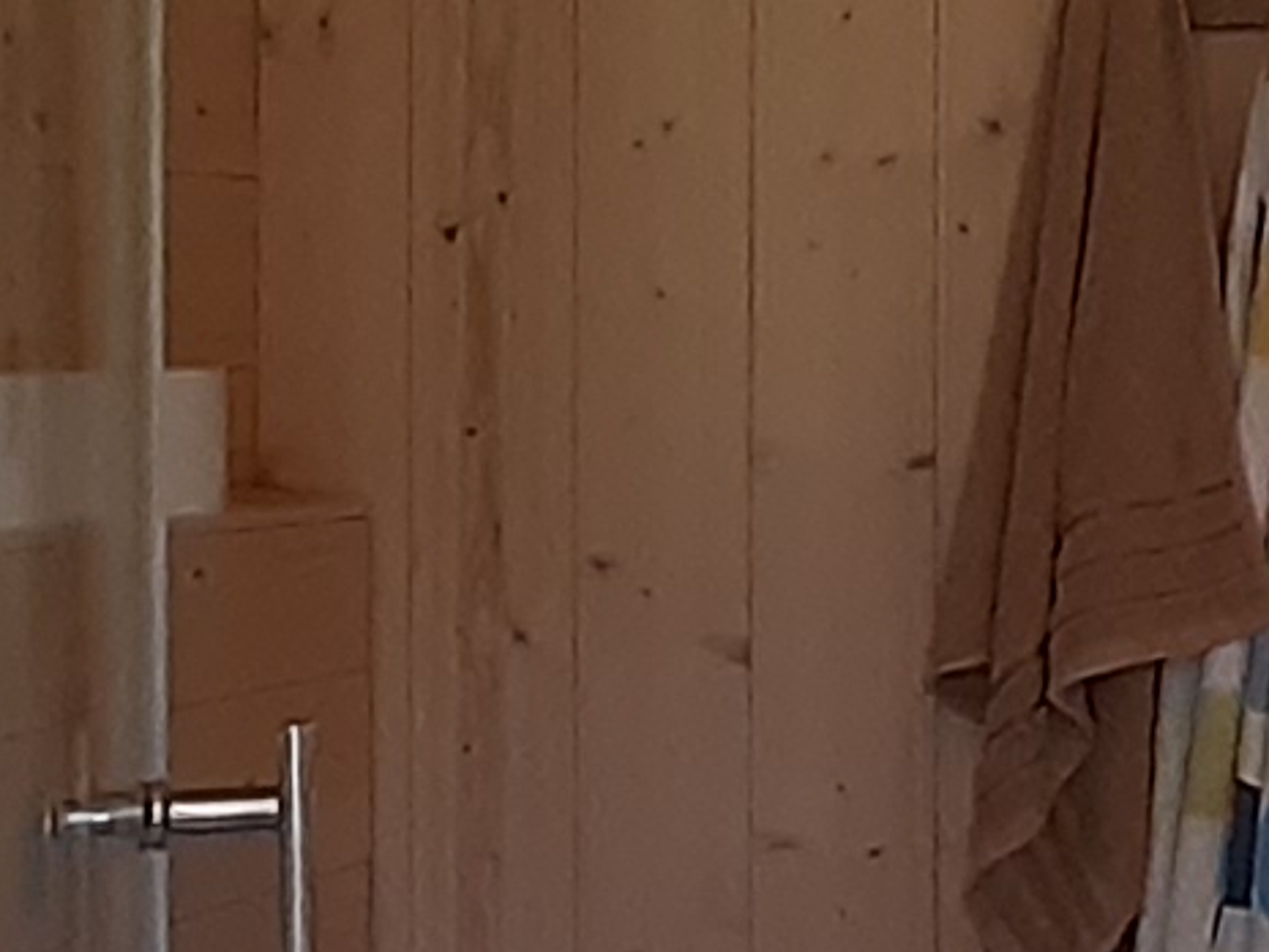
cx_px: 1089
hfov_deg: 26.3
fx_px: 2640
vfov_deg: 20.4
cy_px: 344
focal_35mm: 72
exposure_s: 1/25
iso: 200
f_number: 2.2
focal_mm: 1.13
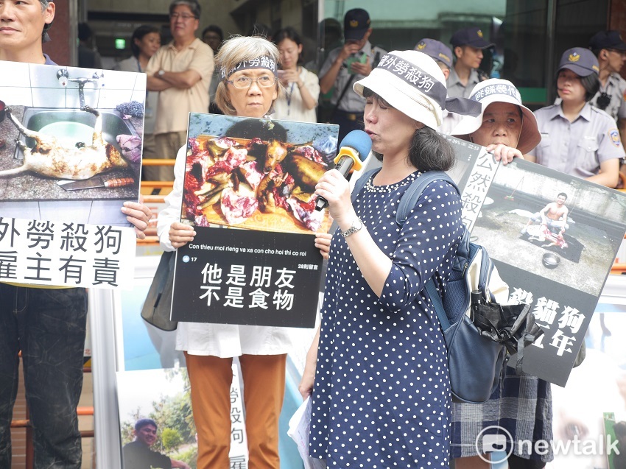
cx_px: 313
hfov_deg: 27.8
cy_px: 234
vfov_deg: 21.0
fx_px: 1266
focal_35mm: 70
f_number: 3.2
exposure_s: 1/80
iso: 200
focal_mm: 35
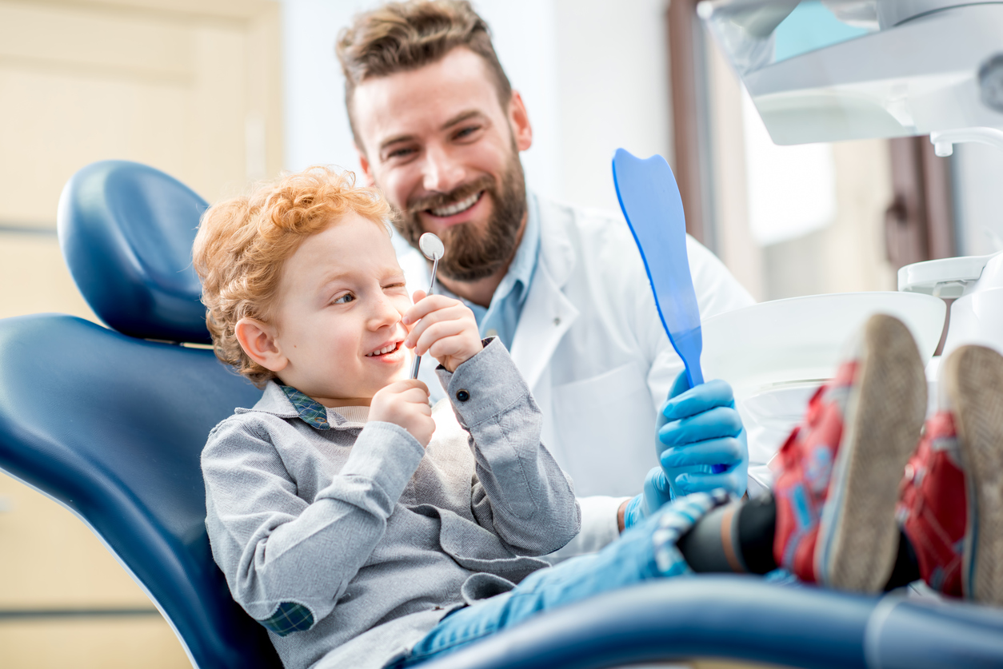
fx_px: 2369
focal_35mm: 85
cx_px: 502
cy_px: 334
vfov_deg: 16.1
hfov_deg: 23.9
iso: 200
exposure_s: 1/200
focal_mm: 85
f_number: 2.8
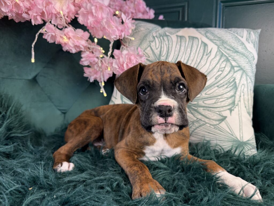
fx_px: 190
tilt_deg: -8.8
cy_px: 103
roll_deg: -1.5
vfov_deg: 56.8
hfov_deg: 71.6
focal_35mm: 24
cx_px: 137
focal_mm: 6.76
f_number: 1.78
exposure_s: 1/120
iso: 80
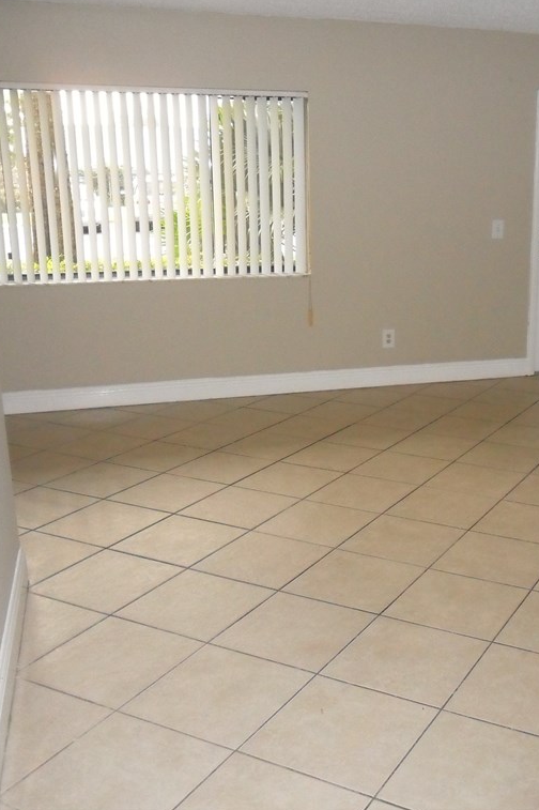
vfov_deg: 50.7
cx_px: 414
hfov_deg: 34.2
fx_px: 854
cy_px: 406
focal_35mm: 38
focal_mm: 4.9
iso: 400
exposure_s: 1/45
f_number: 3.5
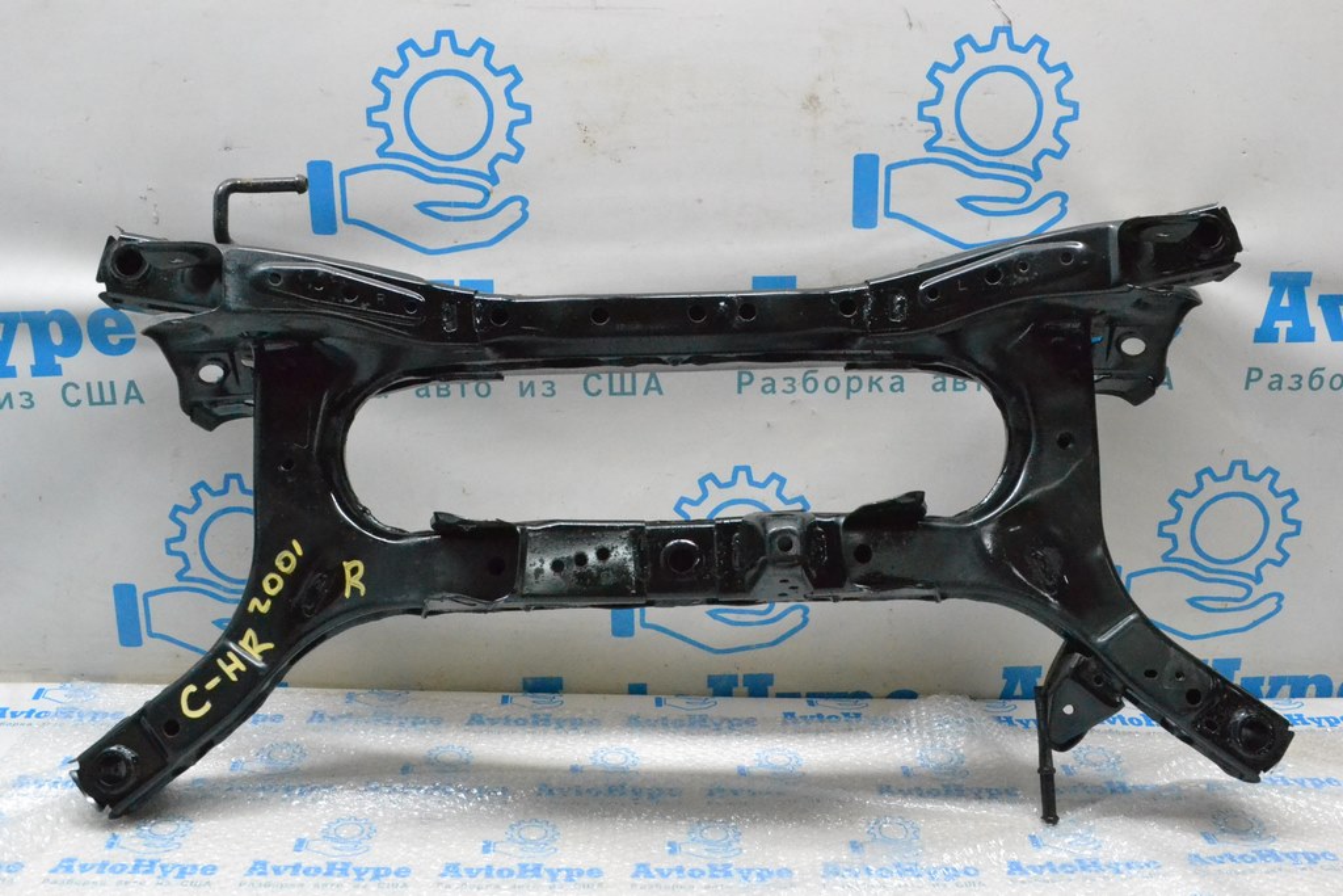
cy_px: 448
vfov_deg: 36.9
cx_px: 672
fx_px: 1343
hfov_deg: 53.1
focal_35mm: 36
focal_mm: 24
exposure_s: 1/100
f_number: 11
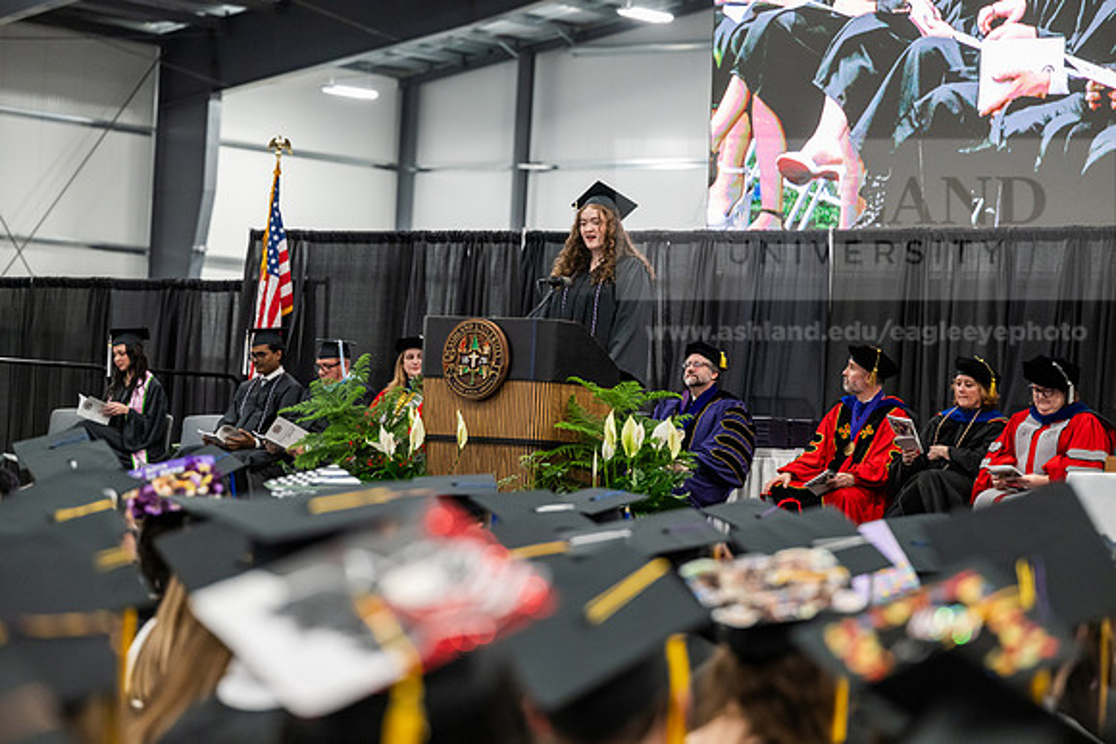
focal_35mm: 99
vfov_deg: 13.8
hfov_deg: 20.6
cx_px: 558
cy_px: 372
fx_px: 3070
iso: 2500
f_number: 3.2
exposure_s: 1/200
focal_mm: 99
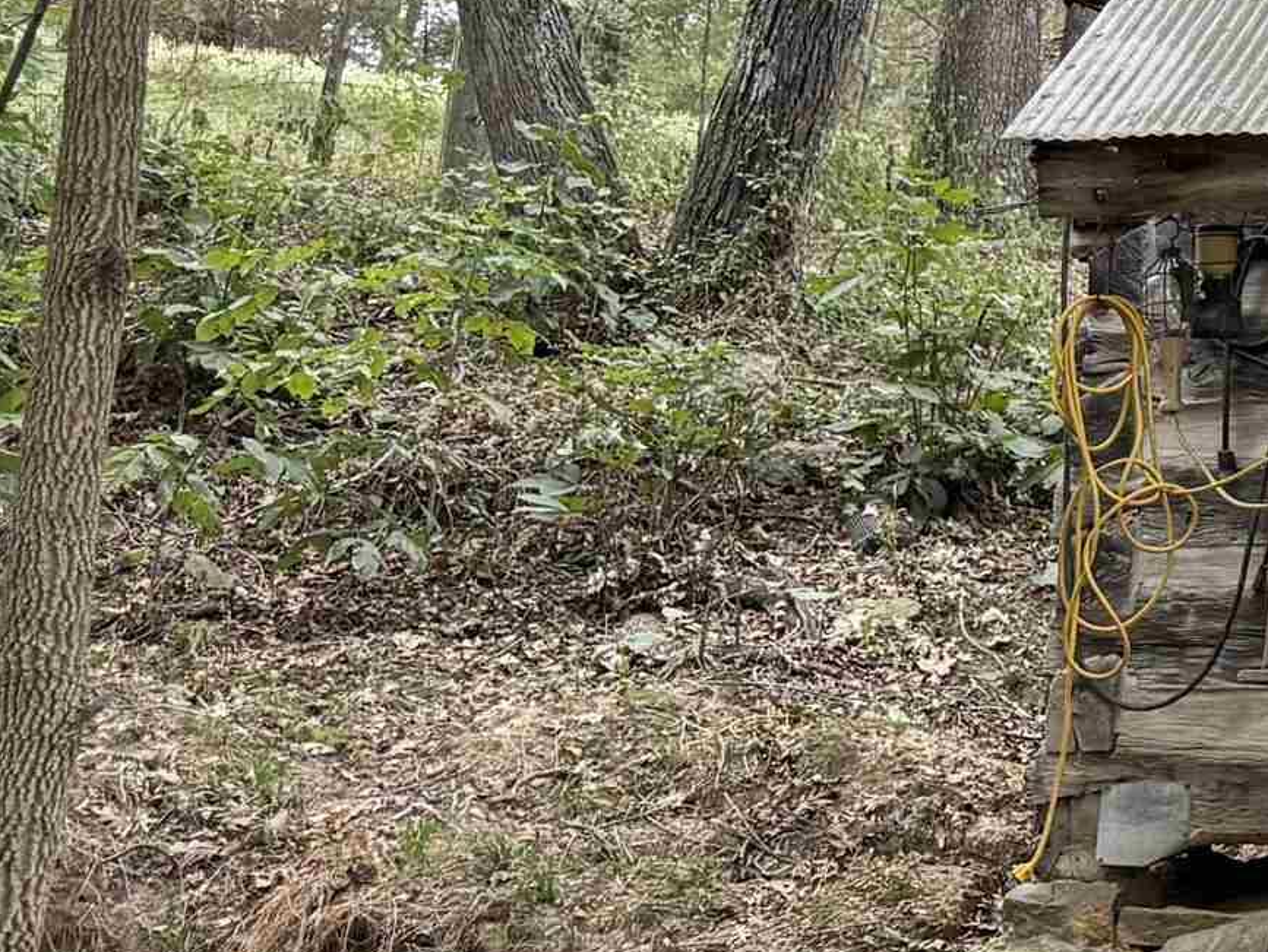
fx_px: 3115
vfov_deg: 16.9
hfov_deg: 18.8
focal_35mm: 85
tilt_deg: +9.1
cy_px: -57
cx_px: 2150
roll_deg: +0.4
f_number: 1.78
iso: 200
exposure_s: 1/88
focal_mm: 6.76
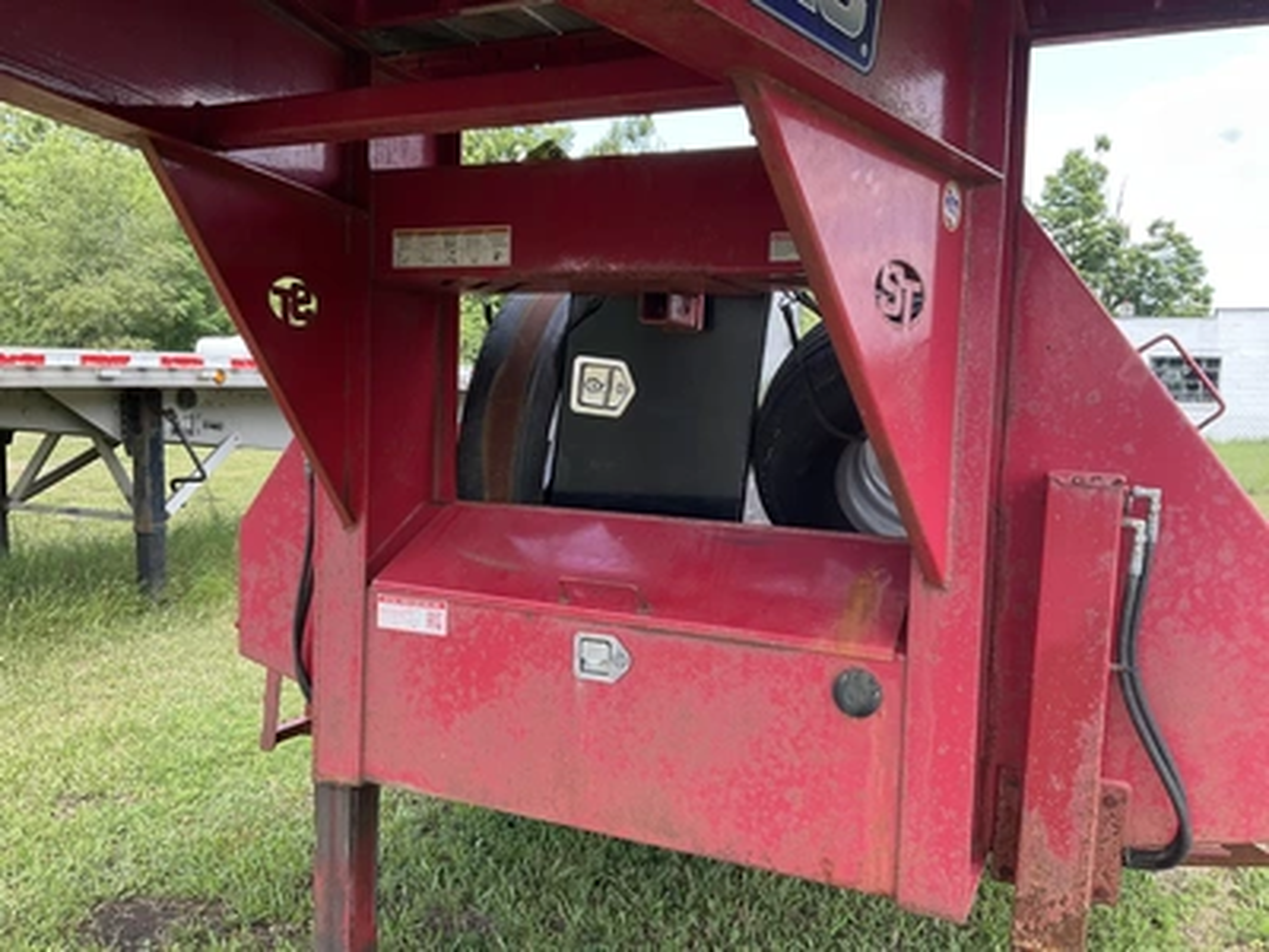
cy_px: 476
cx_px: 634
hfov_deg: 61.7
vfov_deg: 48.2
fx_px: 1063
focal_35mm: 29
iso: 20
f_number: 1.8
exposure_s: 1/165
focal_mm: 3
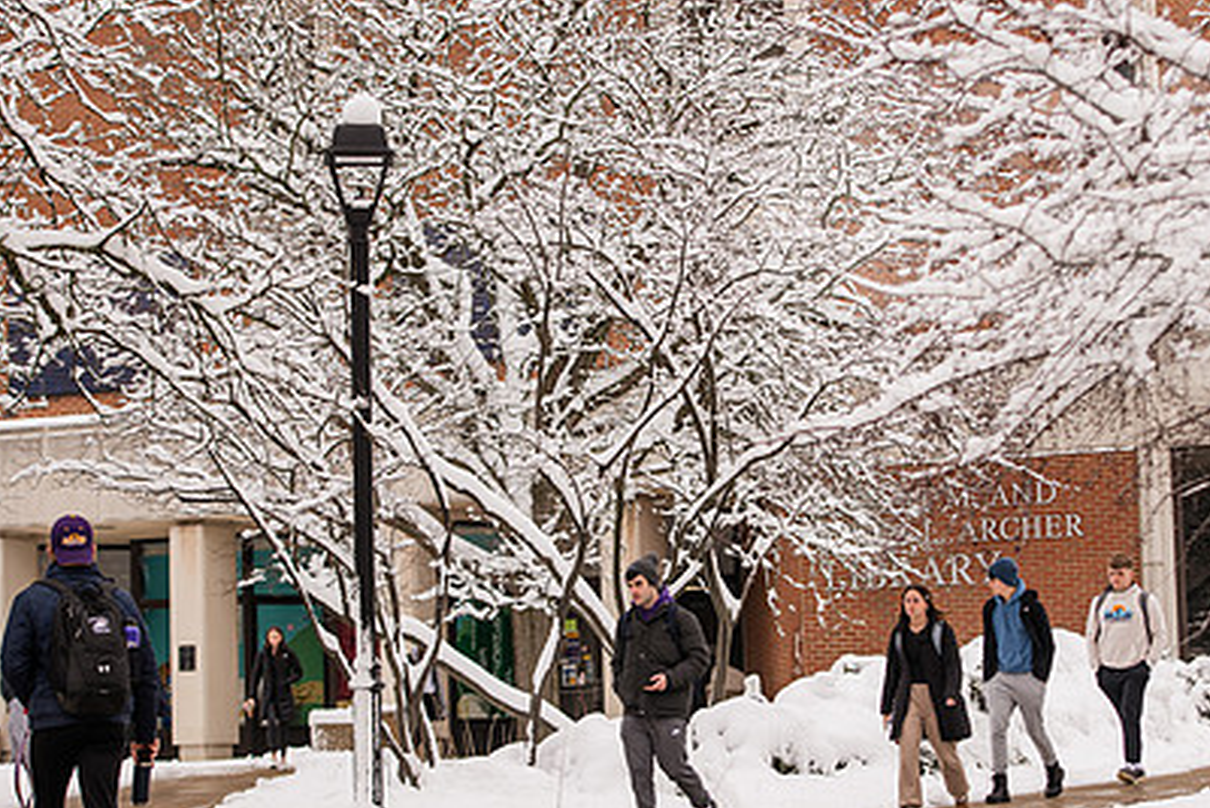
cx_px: 669
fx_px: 3799
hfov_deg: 18.1
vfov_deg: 12.1
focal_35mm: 113
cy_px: 434
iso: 160
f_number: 3.5
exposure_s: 1/500
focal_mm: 78
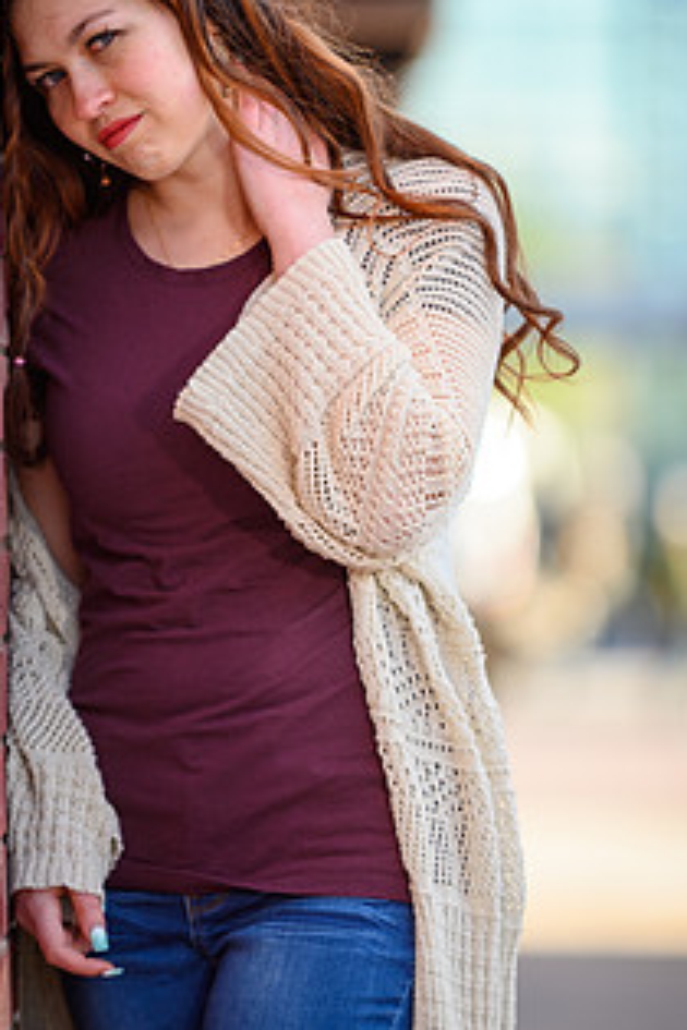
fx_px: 8186
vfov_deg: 7.2
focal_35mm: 286
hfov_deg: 4.8
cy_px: 441
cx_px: 327
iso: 100
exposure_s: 1/320
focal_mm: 200
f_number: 2.8
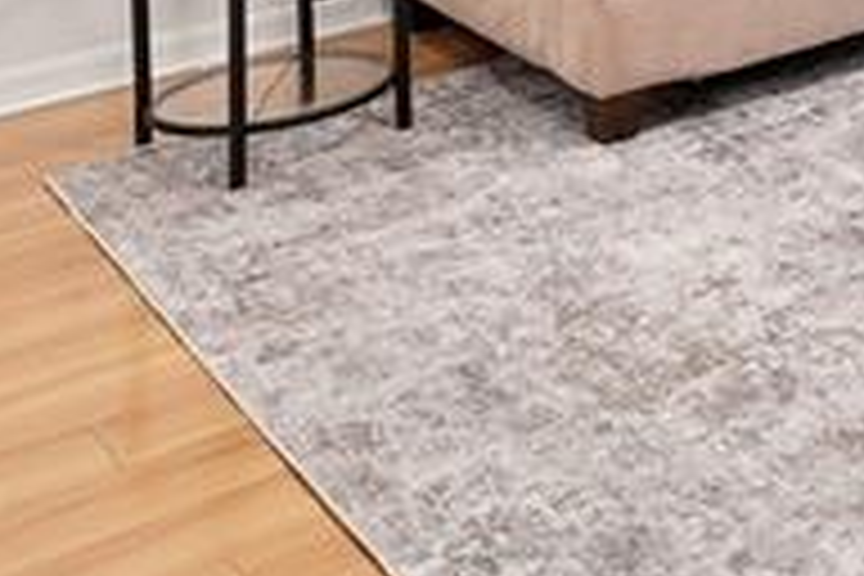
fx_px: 1920
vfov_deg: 14.1
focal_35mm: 80
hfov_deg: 21.2
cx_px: 1318
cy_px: -608
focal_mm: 15
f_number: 8
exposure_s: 1/13
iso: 400
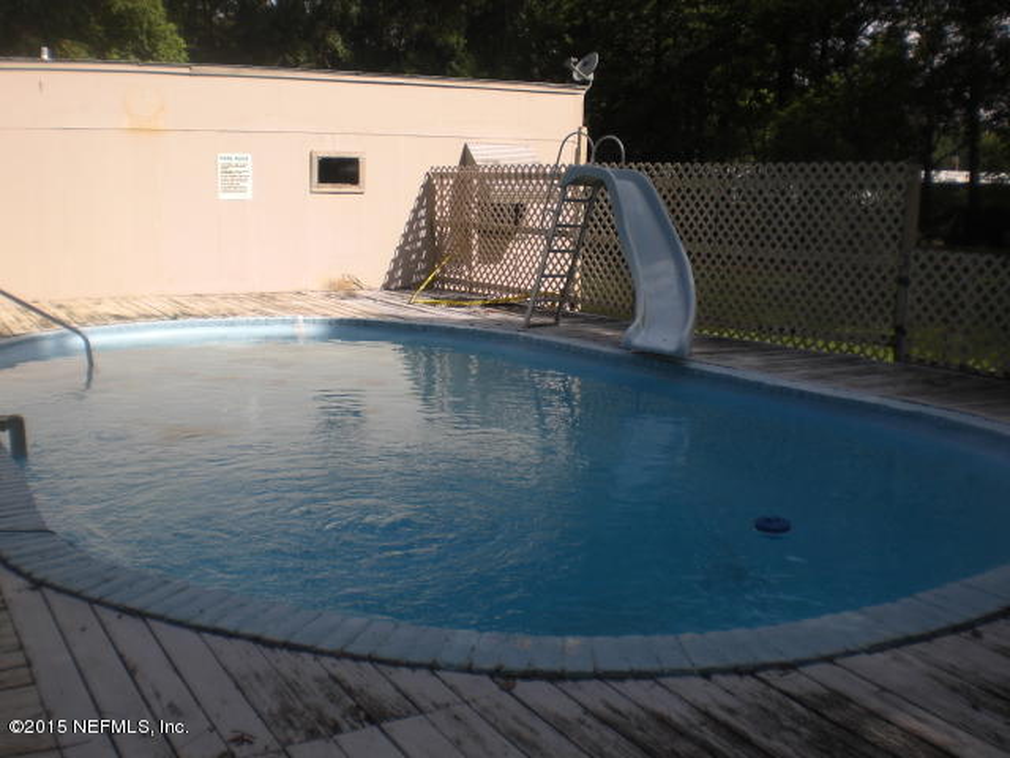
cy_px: 379
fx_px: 1109
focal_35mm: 38
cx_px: 505
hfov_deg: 49.0
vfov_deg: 37.7
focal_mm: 6.3
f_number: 4.4
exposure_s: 1/400
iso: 50
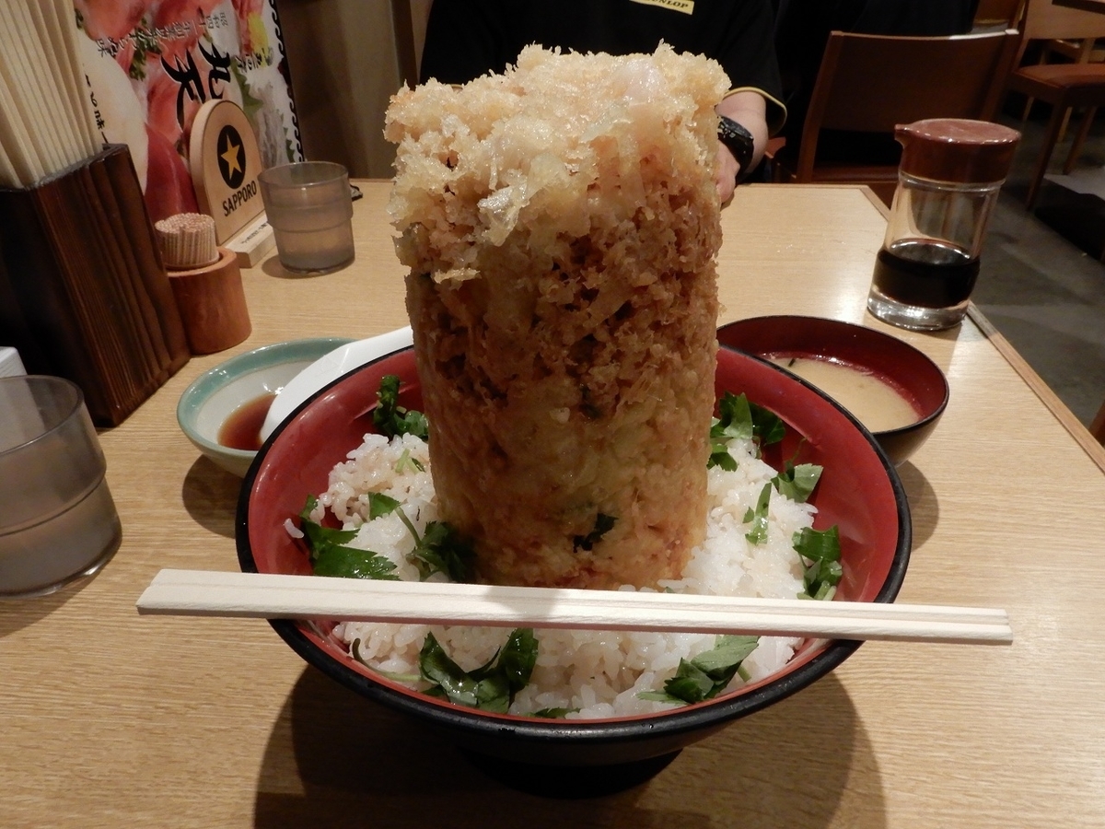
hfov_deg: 71.6
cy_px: 414
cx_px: 552
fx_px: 766
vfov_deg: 56.8
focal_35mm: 24
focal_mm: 4.3
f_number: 6.3
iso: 400
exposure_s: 1/15
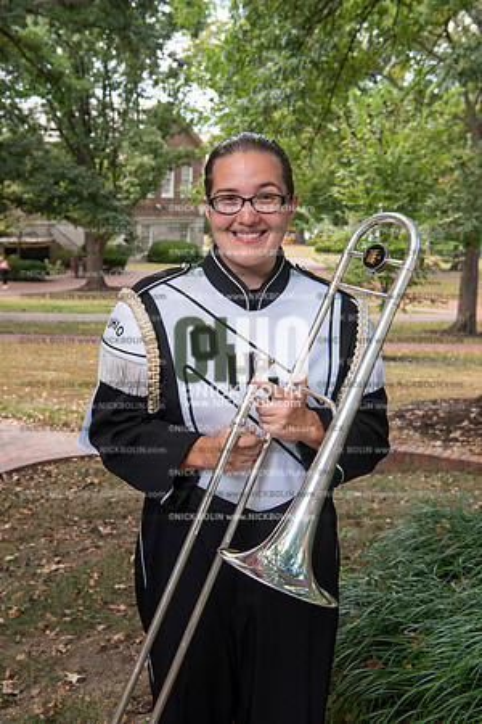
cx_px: 241
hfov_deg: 28.1
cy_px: 362
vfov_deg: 41.1
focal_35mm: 48
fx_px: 964
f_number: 8
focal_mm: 48
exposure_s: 1/100
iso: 500
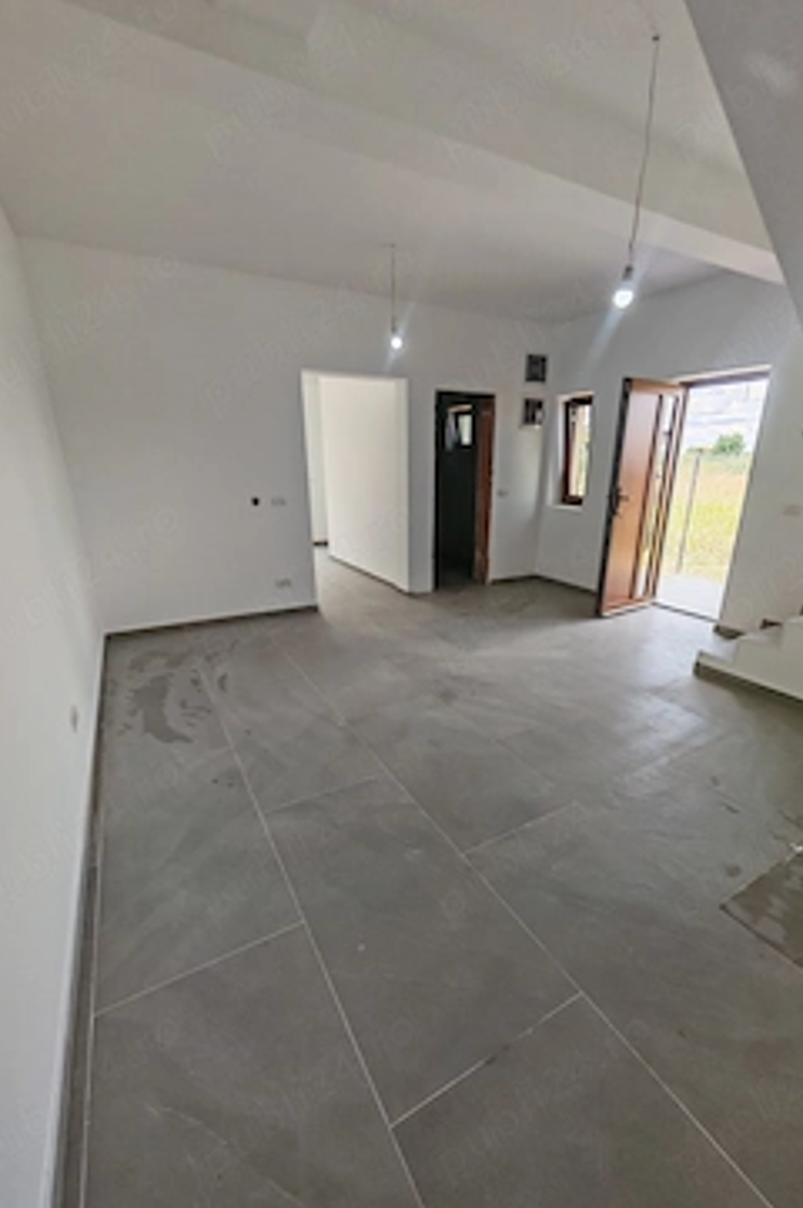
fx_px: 503
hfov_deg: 77.1
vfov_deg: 100.3
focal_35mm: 15
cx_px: 425
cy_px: 639
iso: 50
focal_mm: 1.82
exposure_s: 1/125
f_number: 2
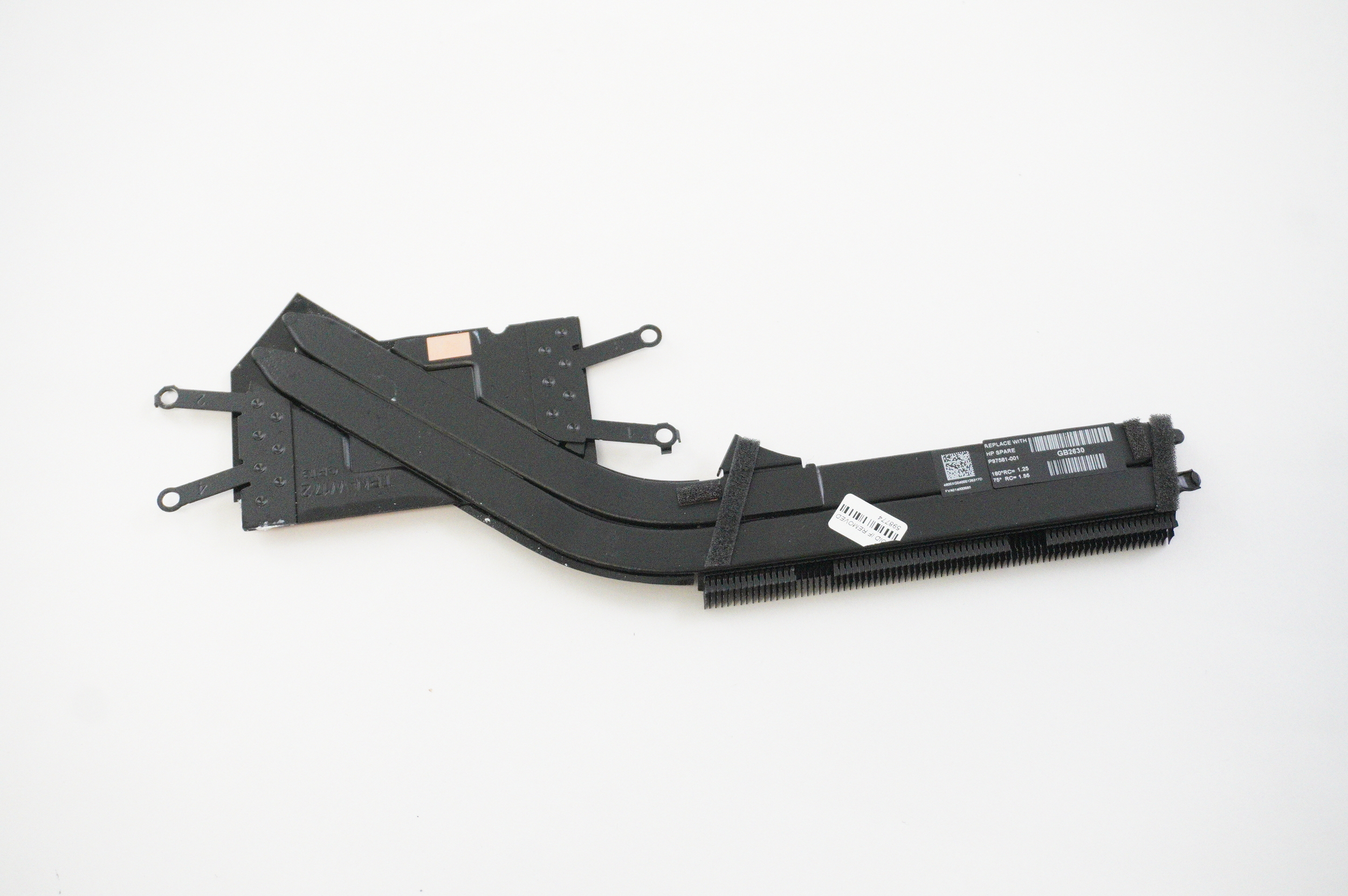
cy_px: 448
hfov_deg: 42.4
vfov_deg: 28.9
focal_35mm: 46
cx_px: 674
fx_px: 1740
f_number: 5.6
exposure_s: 1/320
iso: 8000
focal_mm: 31
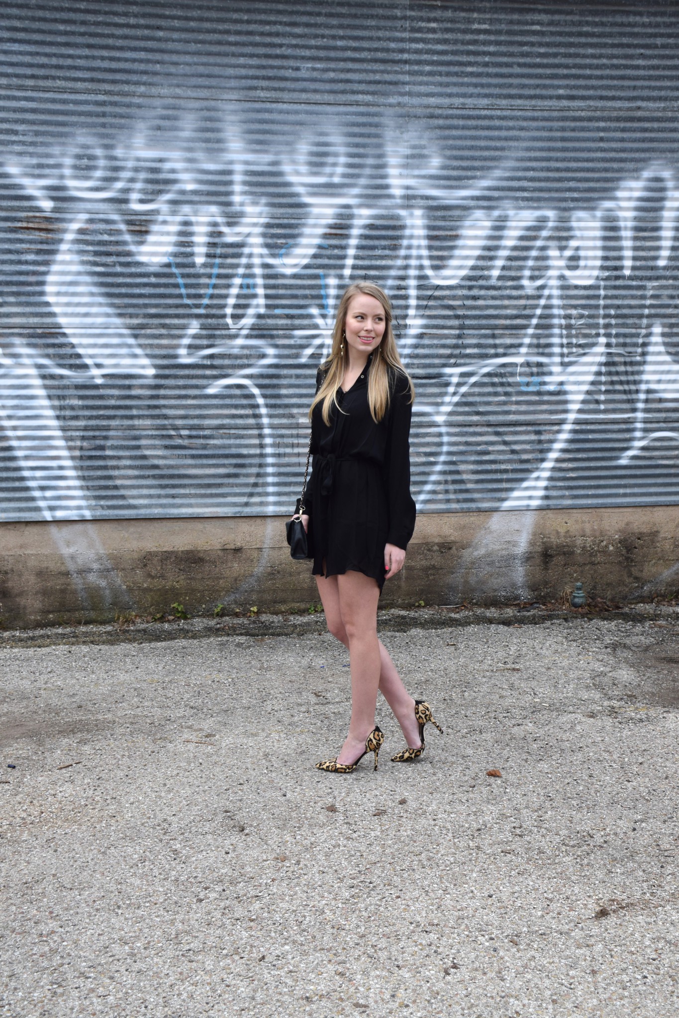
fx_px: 1273
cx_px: 340
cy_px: 509
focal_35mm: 45
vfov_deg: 43.6
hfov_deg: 29.9
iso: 320
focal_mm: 30
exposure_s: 1/250
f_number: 8
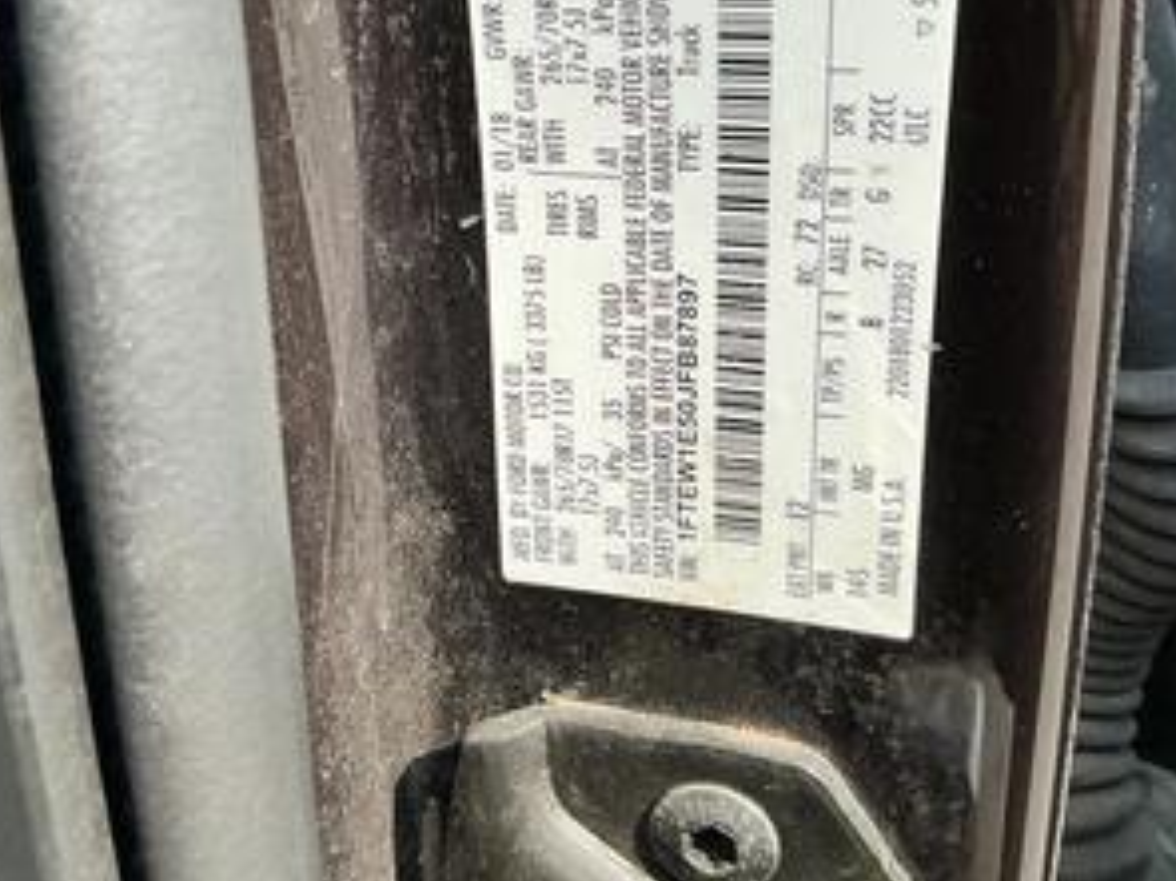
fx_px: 1290
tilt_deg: -25.6
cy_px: 335
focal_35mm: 38
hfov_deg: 49.0
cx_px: 578
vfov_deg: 37.5
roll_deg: +0.3
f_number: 1.8
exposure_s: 1/419
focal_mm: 3
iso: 25
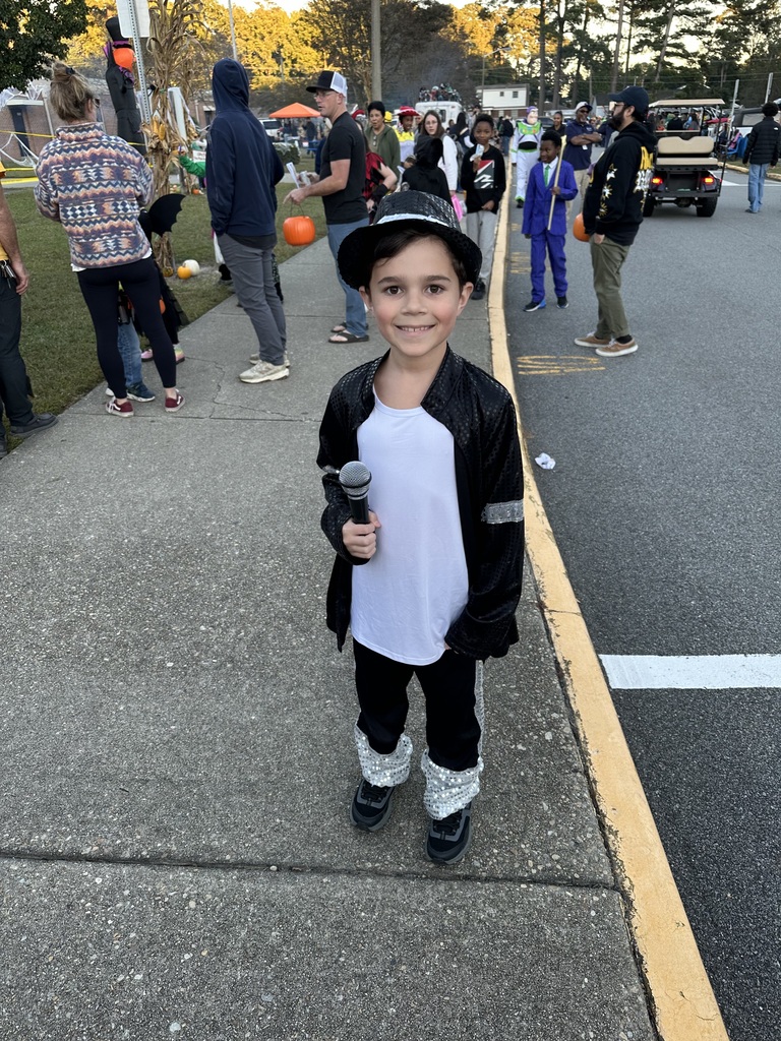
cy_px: 520
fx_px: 722
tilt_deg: -28.2
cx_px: 390
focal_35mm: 24
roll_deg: +0.2
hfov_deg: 56.8
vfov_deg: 71.6
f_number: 1.78
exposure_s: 1/123
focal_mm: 6.86
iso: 50
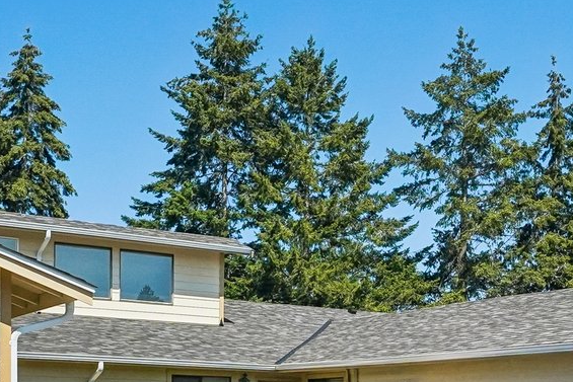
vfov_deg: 23.3
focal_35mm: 58
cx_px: 289
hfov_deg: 34.5
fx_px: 923
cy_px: 235
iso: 1600
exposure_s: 1/3200
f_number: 8
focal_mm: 16
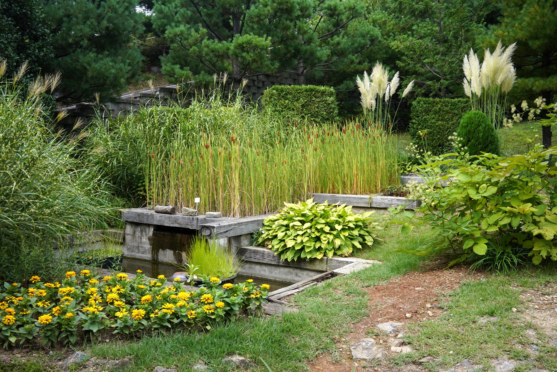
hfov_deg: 54.4
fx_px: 542
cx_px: 278
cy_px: 186
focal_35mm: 35
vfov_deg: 37.9
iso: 400
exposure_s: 1/100
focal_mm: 35
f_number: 14
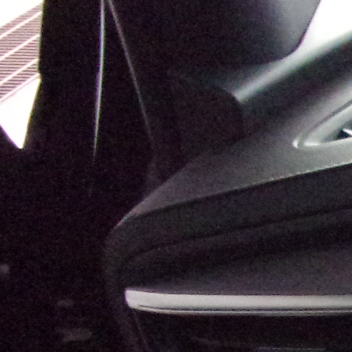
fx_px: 1749
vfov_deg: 11.2
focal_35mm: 152
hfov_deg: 9.1
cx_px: 1068
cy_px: 470
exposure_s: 1/120
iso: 800
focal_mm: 5.1
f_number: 3.9
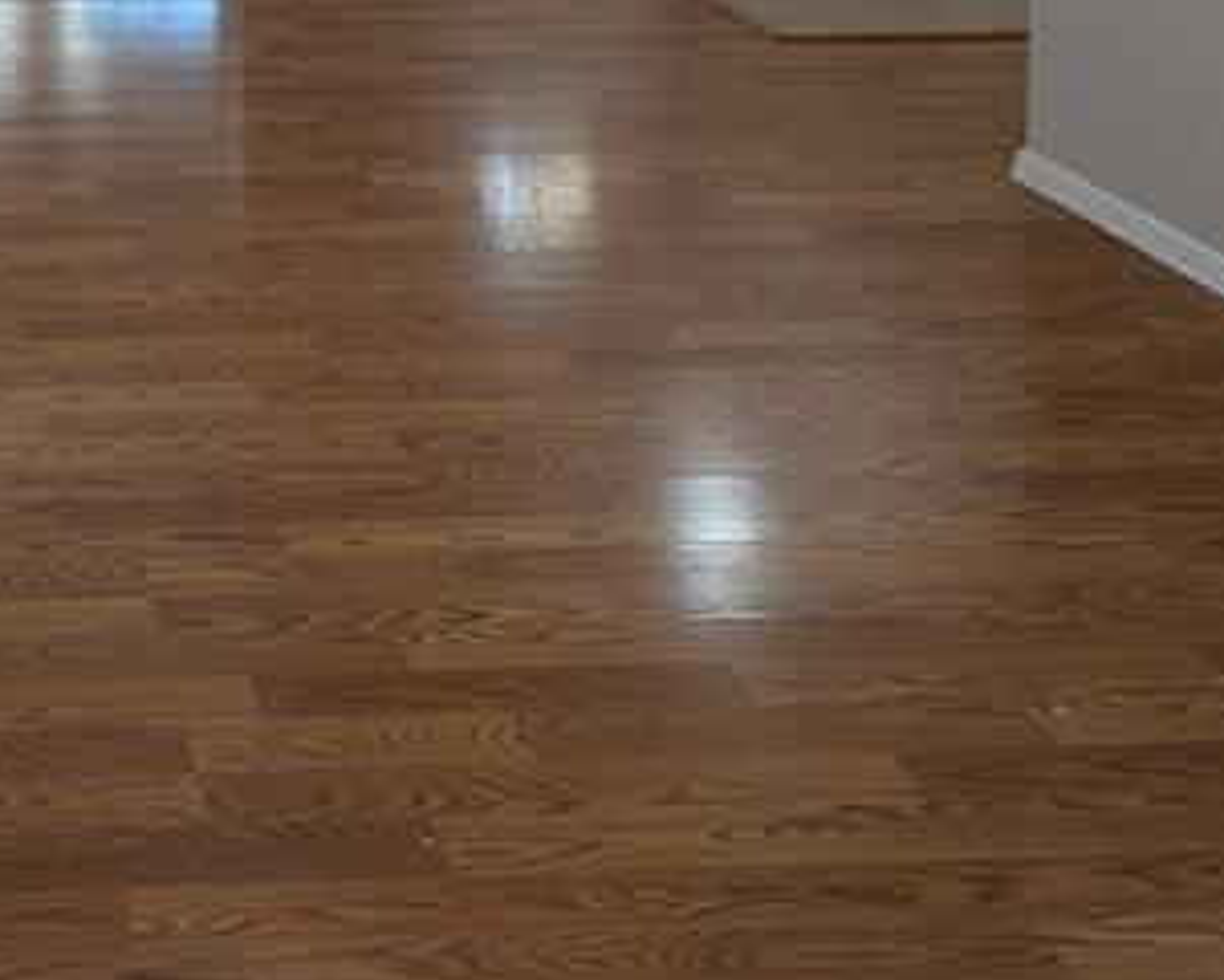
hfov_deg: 36.8
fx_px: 1558
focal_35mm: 43
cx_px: -89
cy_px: -399
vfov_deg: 27.2
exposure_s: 1/30
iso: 61
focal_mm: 1.95
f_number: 2.2
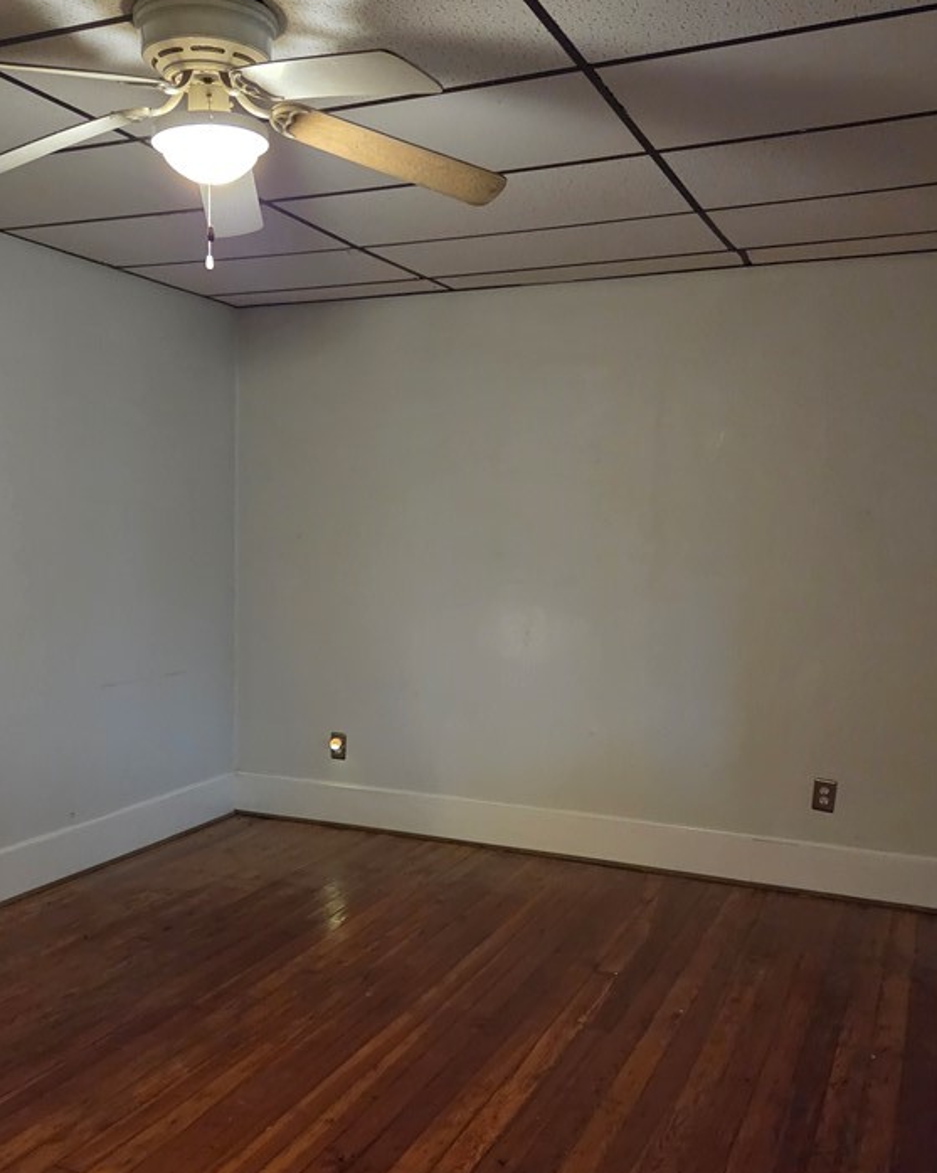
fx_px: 1145
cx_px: 402
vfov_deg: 54.1
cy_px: 646
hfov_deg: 44.4
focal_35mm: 33
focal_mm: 5.4
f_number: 1.8
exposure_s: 1/120
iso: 2500
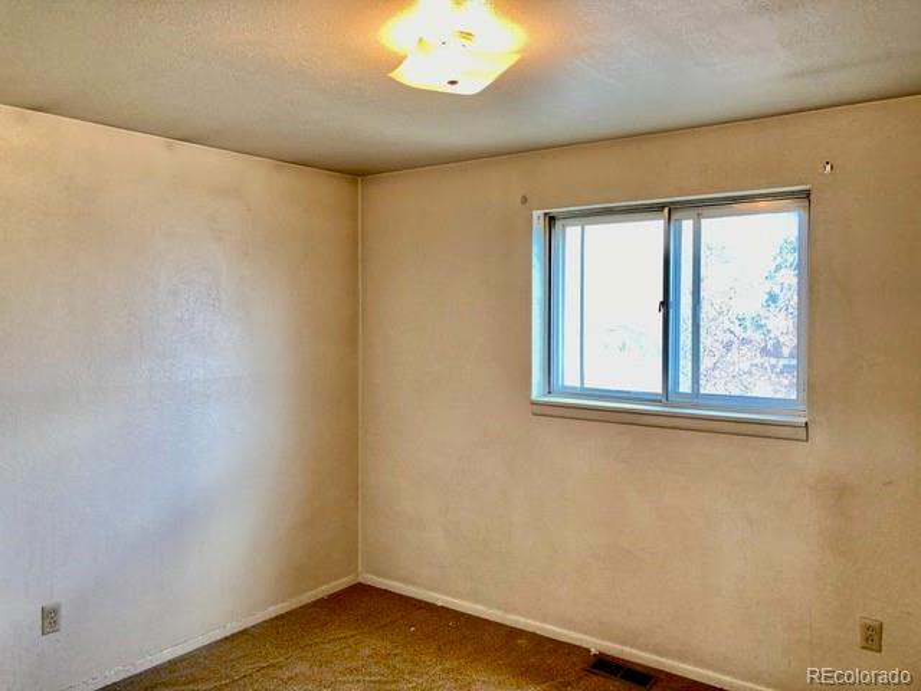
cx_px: 460
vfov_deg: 49.7
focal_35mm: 28
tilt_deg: -1.0
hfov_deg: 63.4
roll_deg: -0.2
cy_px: 346
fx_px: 745
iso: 200
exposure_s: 1/60
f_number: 1.8
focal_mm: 3.99
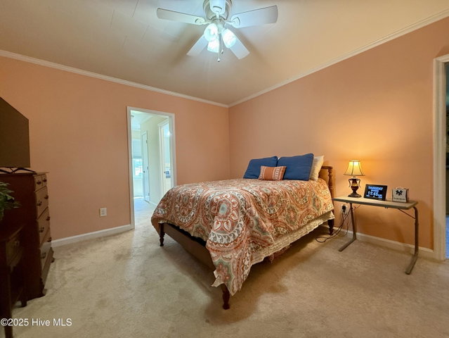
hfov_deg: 102.0
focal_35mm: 14
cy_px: 169
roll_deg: +1.4
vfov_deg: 85.7
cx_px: 224
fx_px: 182
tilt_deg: -0.6
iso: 500
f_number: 2.2
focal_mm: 2.22
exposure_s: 1/60
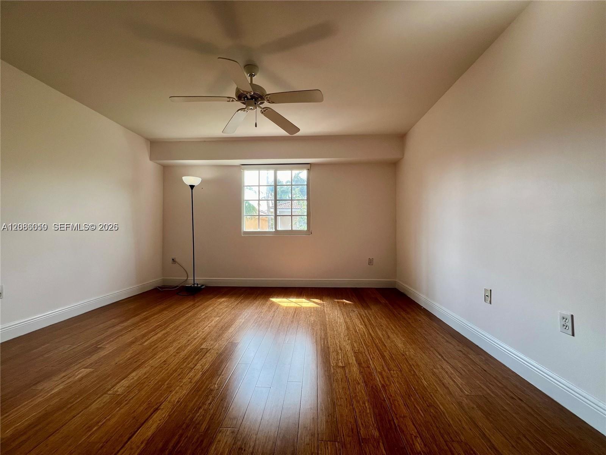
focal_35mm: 13
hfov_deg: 106.2
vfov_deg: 89.9
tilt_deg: +1.7
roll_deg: +0.6
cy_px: 228
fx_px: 228
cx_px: 303
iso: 40
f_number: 1.8
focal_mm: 1.57
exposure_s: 1/99
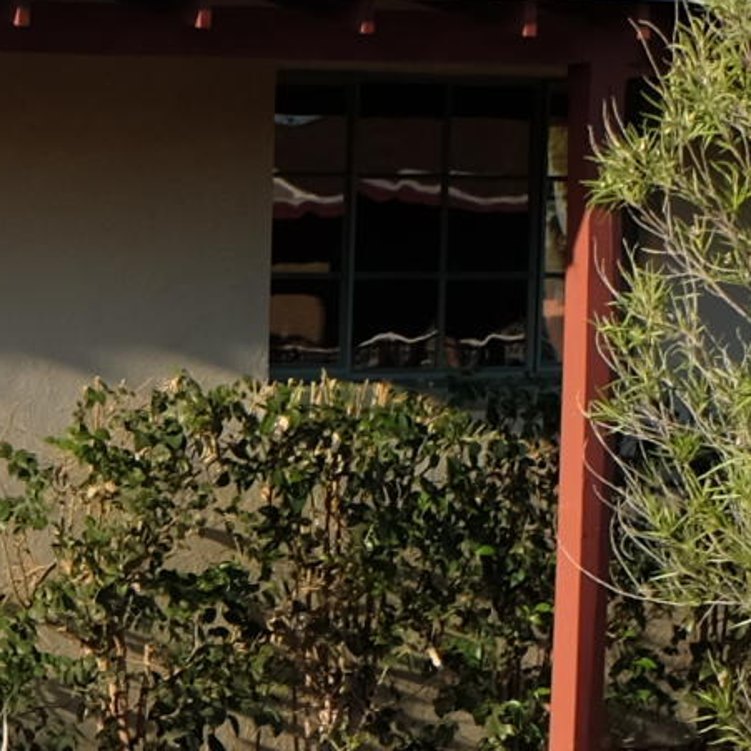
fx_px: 4860
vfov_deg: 8.7
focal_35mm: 198
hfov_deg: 8.4
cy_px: 938
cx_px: -798
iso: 200
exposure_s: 1/350
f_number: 5.6
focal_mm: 23.2
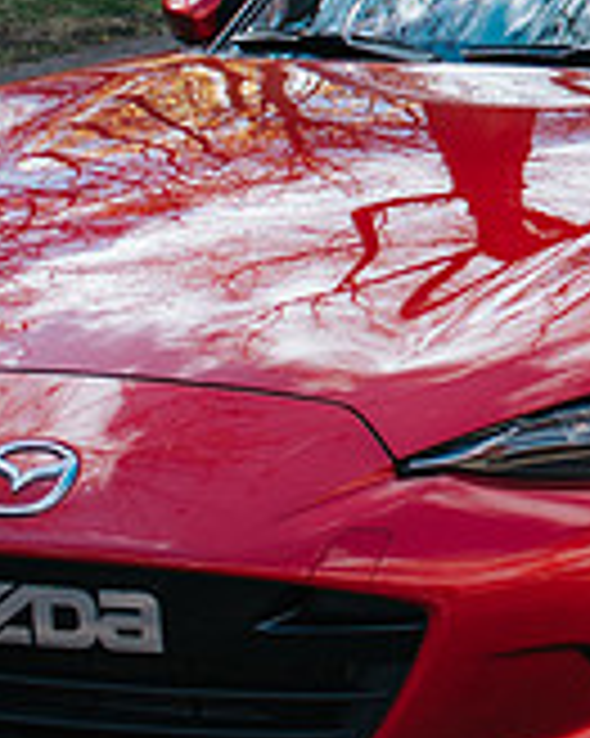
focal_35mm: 158
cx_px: 1304
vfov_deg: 11.9
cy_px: -210
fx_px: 3452
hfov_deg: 9.0
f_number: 3.2
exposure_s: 1/640
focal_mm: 35
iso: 180
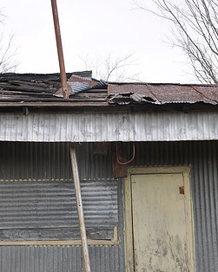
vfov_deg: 24.4
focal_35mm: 78
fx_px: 629
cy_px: 110
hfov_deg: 19.6
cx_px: 82
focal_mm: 30
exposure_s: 1/30
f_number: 5.6
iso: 200
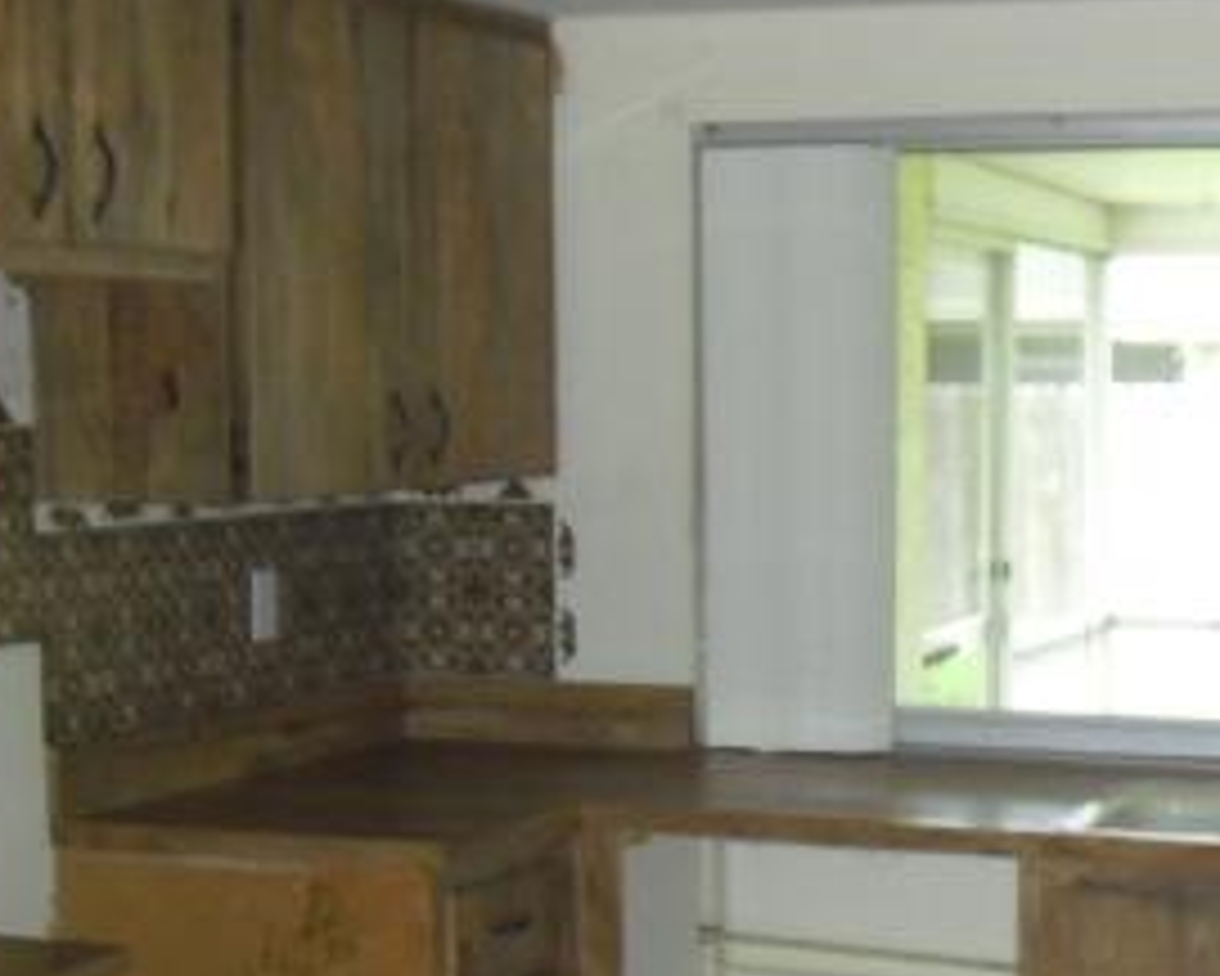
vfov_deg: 18.4
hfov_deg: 22.8
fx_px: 2998
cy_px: 706
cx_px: 869
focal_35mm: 83
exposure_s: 1/60
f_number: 3.1
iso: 400
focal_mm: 6.3
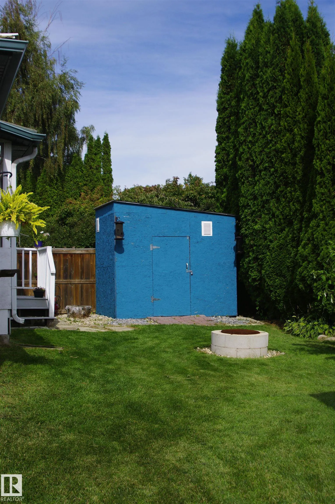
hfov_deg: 31.8
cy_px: 252
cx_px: 168
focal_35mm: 42
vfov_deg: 46.5
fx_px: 588
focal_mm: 28
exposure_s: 1/500
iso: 200
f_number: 8
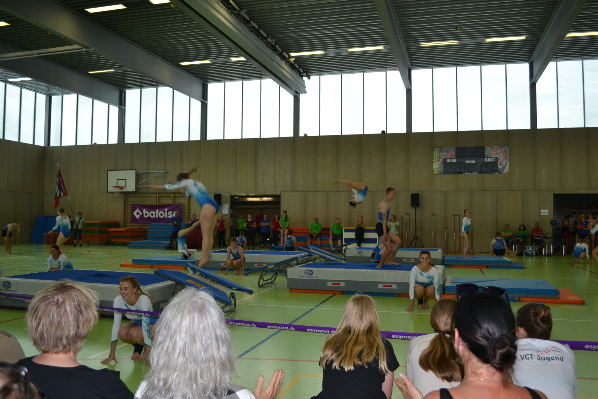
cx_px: 299
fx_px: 498
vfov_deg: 43.6
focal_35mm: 30
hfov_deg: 61.9
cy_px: 200
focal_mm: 20
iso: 125
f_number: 4
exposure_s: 1/125
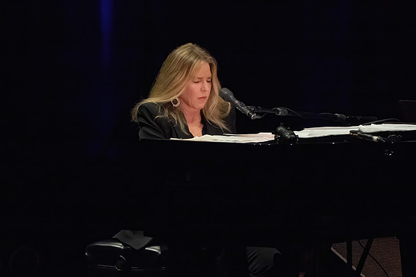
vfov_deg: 2.5
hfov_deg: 3.8
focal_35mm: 540
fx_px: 6238
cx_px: 264
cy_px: 177
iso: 20000
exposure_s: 1/320
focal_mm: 400
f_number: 8
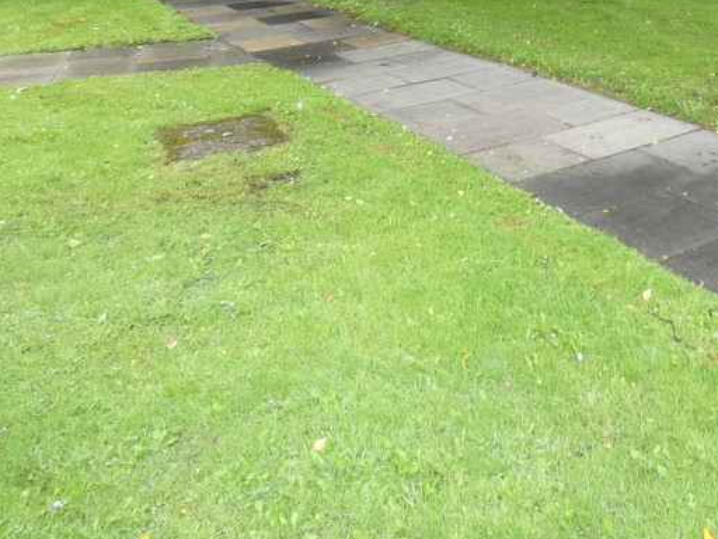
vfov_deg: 33.2
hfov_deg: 43.9
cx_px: 603
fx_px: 830
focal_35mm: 40
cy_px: 10
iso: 200
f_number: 2.8
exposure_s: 1/60
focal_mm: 3.6
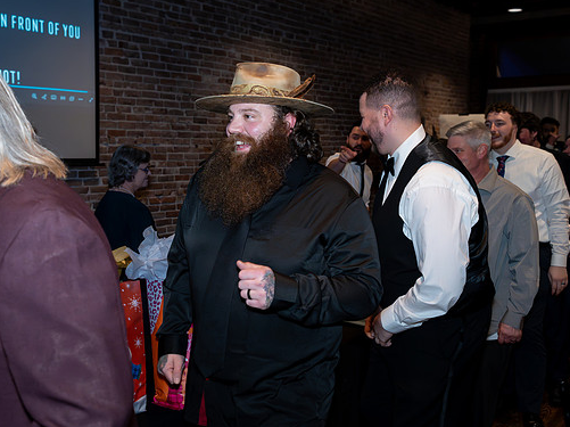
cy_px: 214
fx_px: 642
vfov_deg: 36.8
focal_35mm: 39
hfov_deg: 47.8
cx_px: 245
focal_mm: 35
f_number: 5
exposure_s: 1/250
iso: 6400
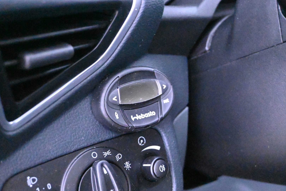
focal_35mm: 45
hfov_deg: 43.6
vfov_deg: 29.9
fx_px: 357
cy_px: 96
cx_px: 143
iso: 51200
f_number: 4.8
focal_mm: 30
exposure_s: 1/25
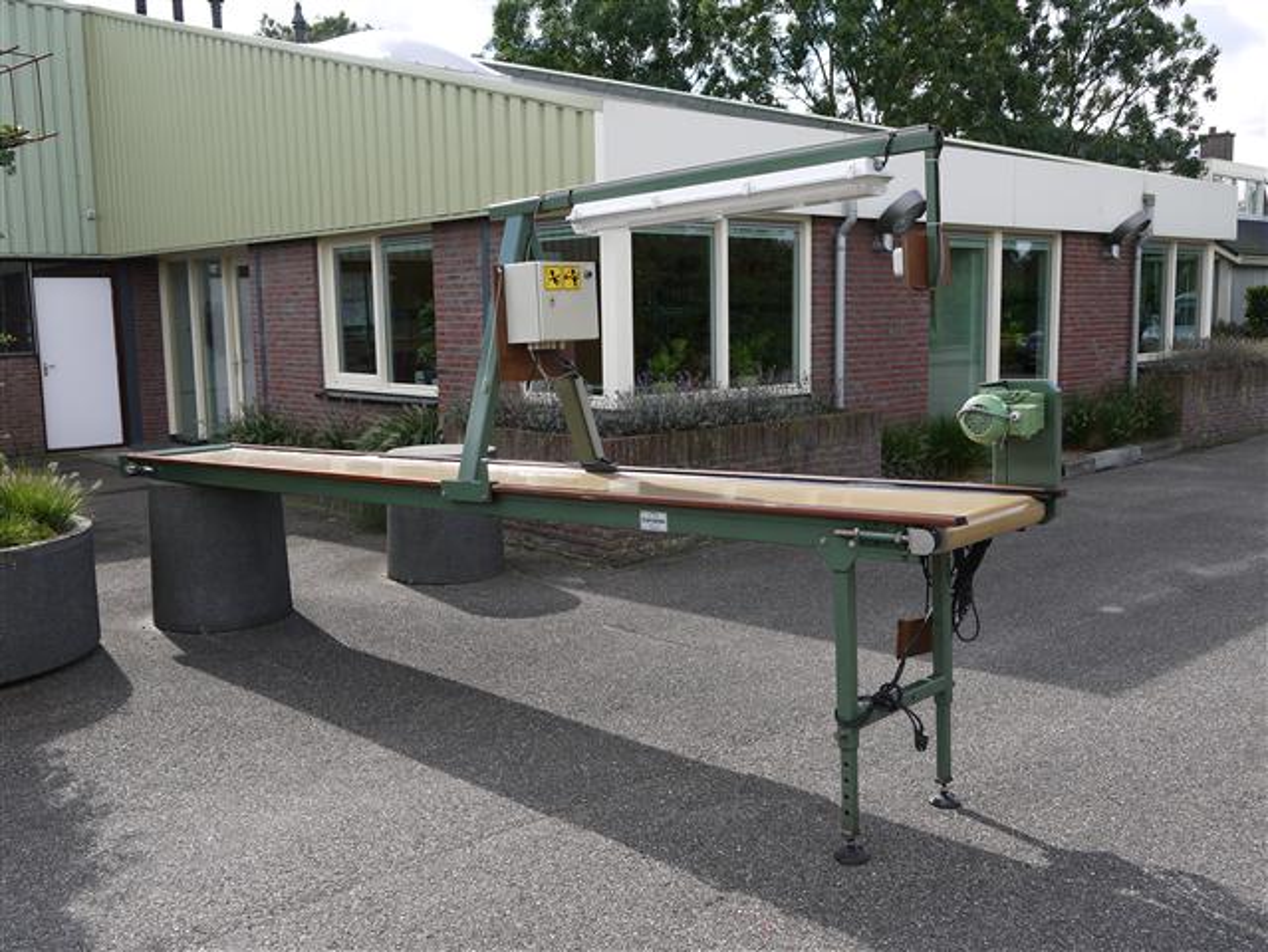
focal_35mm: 34
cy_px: 476
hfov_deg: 53.9
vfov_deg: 41.8
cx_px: 634
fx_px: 1246
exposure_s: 1/250
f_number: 5.6
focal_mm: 17
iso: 100
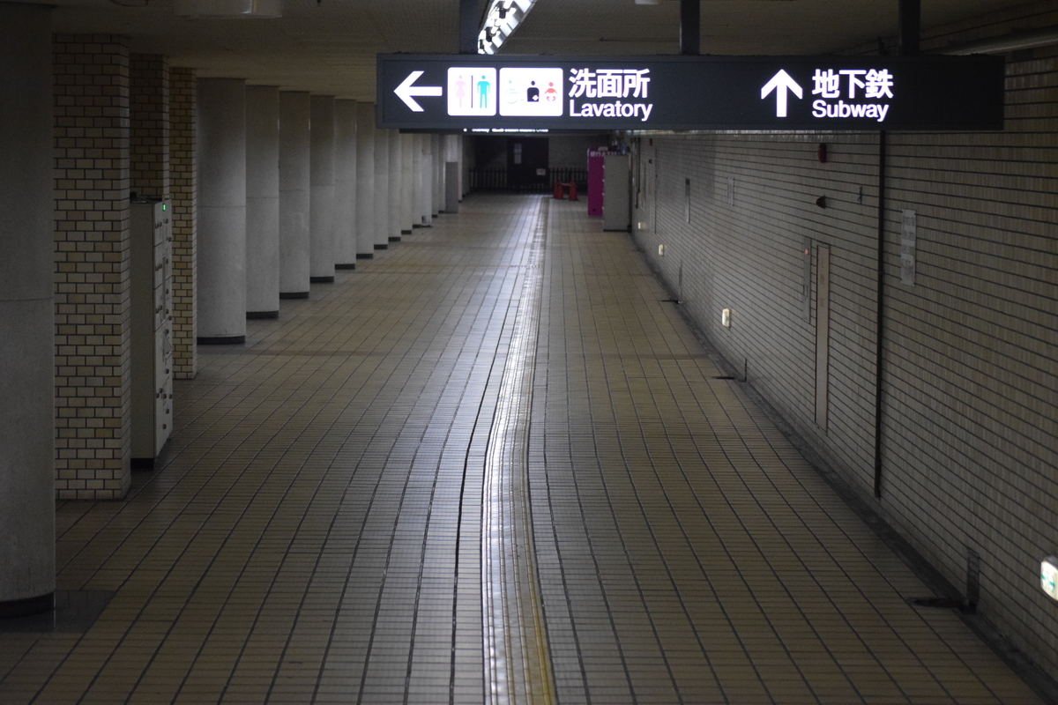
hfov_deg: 20.6
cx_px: 529
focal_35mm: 99
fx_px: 2909
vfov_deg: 13.8
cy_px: 352
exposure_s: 1/200
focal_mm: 66
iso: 3200
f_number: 4.2
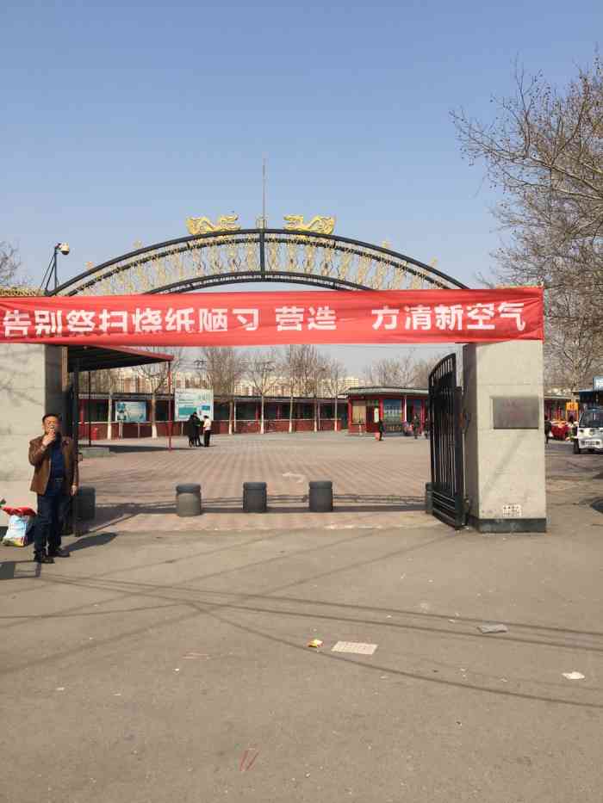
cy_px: 402
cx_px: 302
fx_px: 673
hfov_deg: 48.2
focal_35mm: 29
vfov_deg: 61.7
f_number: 2.2
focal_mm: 4.15
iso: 25
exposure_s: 1/2024
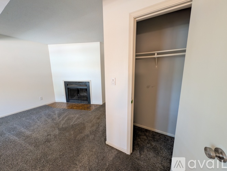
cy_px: 86
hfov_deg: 110.5
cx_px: 114
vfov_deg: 94.6
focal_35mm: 12
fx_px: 79
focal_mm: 2.02
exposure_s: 1/9.23
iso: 72
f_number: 1.7
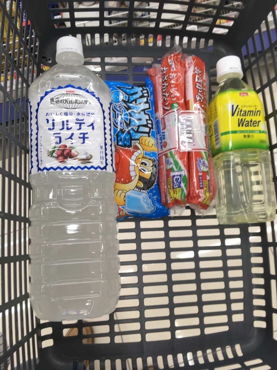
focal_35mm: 29
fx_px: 309
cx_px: 138
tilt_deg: -69.3
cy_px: 185
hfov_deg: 48.2
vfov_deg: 61.7
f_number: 2.2
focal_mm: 4.15
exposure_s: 1/60
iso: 32
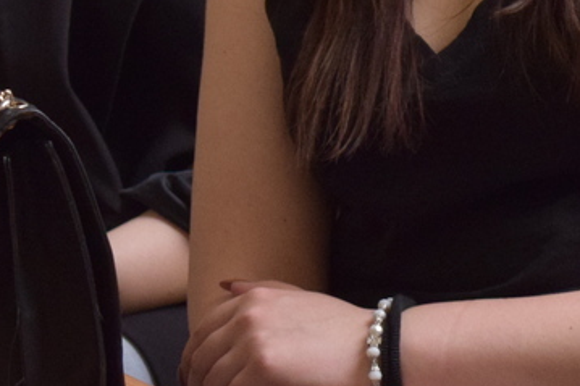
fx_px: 5557
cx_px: 709
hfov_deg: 5.9
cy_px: -258
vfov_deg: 4.0
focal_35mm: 345
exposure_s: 1/60
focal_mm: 55
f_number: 5.6
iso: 1400
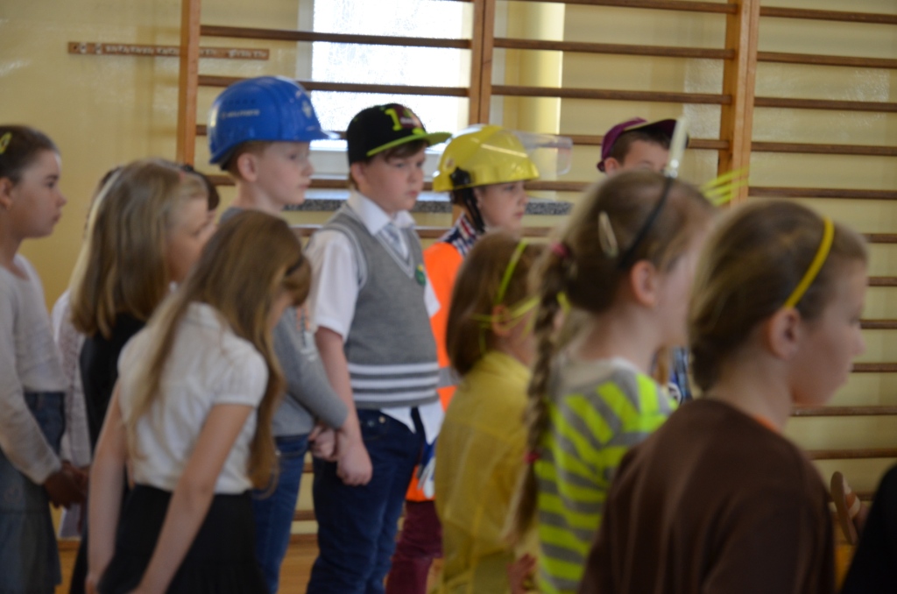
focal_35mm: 93
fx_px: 2312
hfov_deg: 22.0
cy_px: 297
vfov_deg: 14.6
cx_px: 448
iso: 560
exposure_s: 1/60
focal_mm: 62
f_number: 5.3
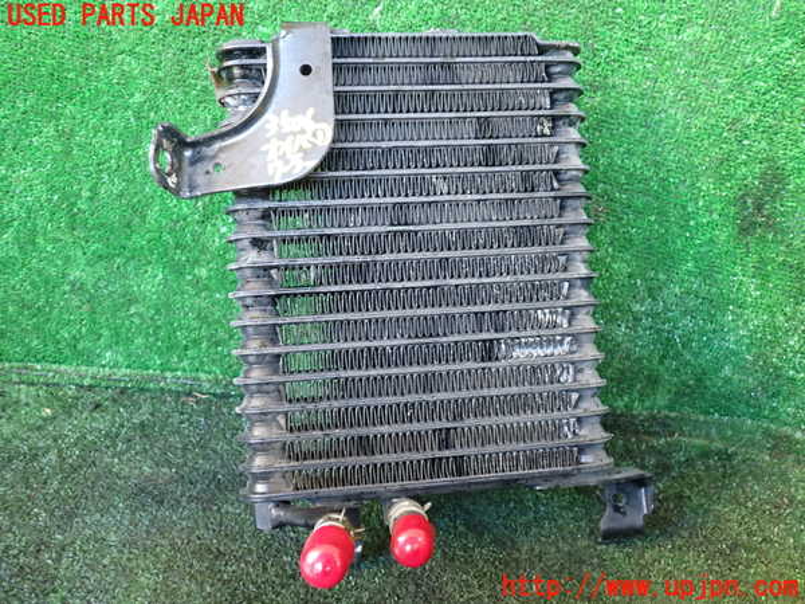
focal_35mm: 30
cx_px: 402
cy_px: 302
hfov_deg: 60.0
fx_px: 698
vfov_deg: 46.8
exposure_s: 1/30
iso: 400
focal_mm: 5.4
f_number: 2.3
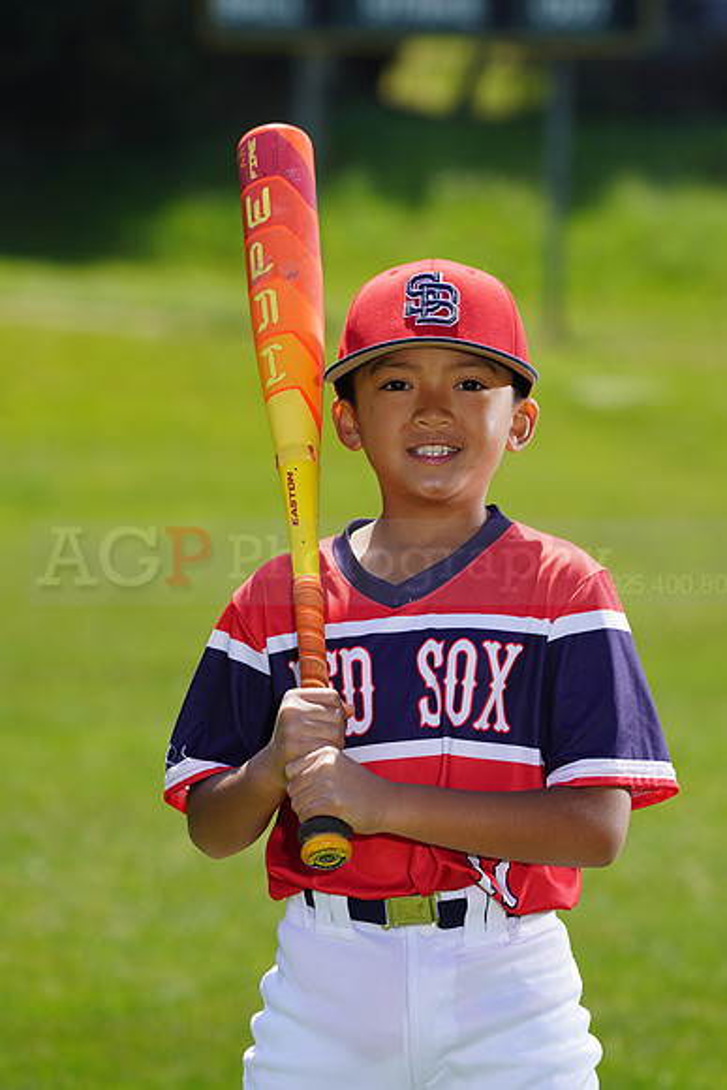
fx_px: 6781
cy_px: 545
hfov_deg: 6.1
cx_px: 364
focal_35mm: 224
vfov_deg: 9.2
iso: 100
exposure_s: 1/250
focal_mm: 224
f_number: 7.1
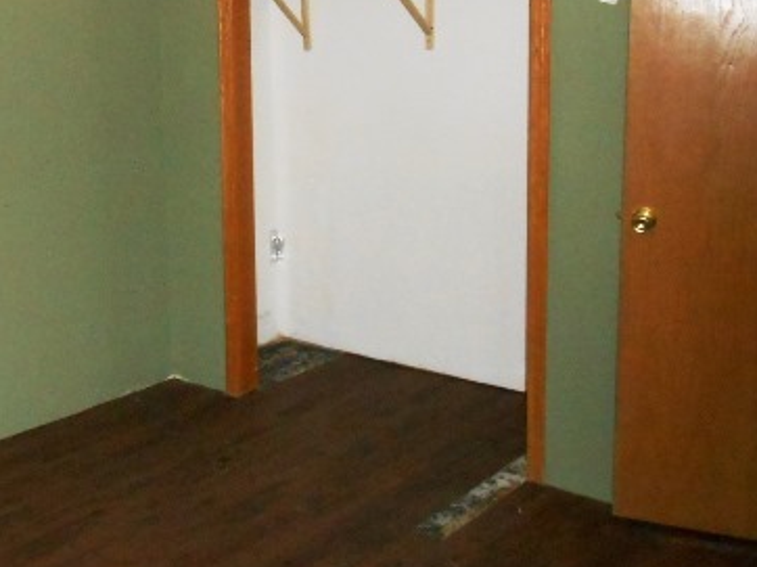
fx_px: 1005
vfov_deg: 31.2
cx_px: 130
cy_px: 190
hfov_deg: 39.3
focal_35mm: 46
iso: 1000
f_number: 3.5
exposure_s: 1/25
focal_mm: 4.6
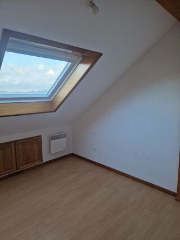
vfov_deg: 73.9
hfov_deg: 58.9
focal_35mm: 23
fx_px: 160
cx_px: 90
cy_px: 120
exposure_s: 1/100
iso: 160
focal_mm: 5.4
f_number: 1.8
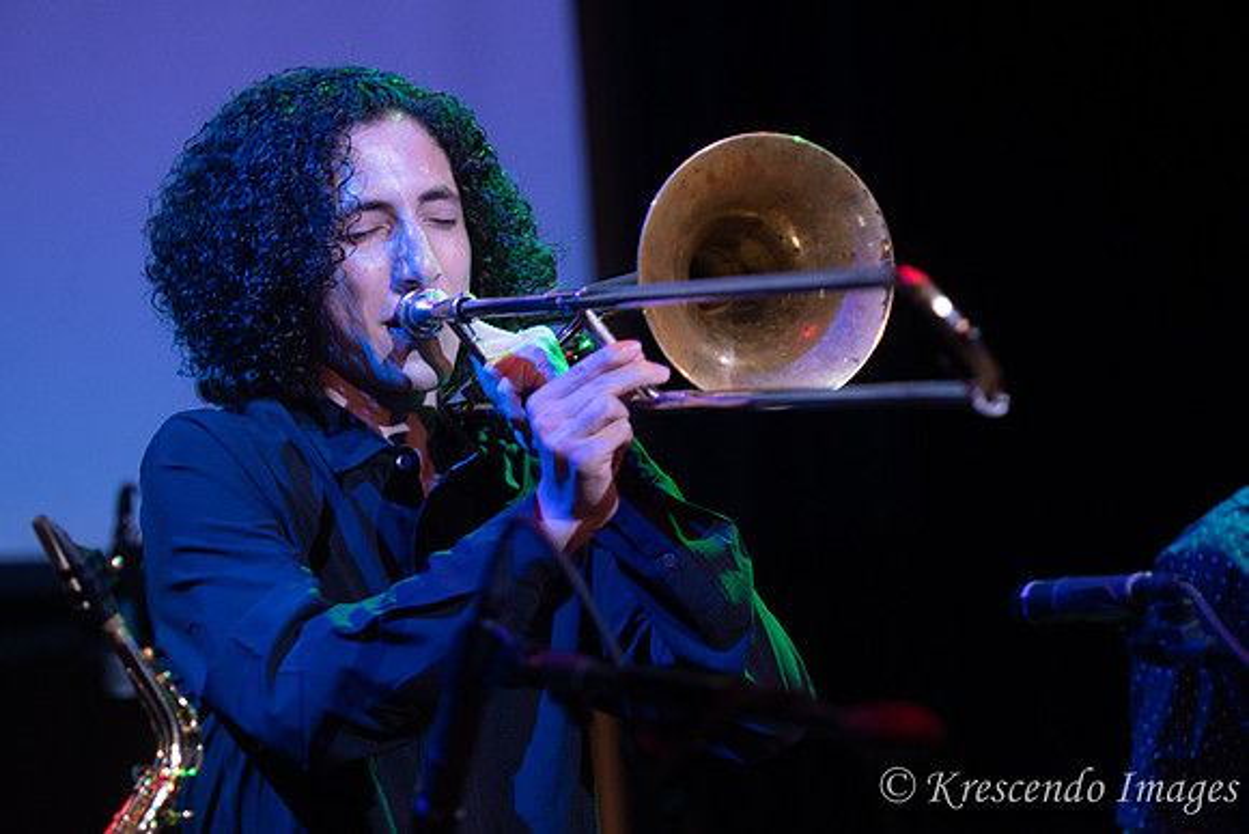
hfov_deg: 10.5
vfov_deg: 7.0
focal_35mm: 195
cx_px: 624
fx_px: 6767
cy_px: 417
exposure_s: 1/200
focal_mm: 130
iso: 1600
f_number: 2.8
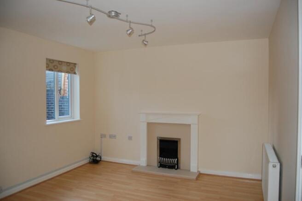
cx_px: 151
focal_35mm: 27
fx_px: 226
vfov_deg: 47.8
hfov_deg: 67.4
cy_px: 100
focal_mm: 18
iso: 400
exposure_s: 1/60
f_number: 3.5
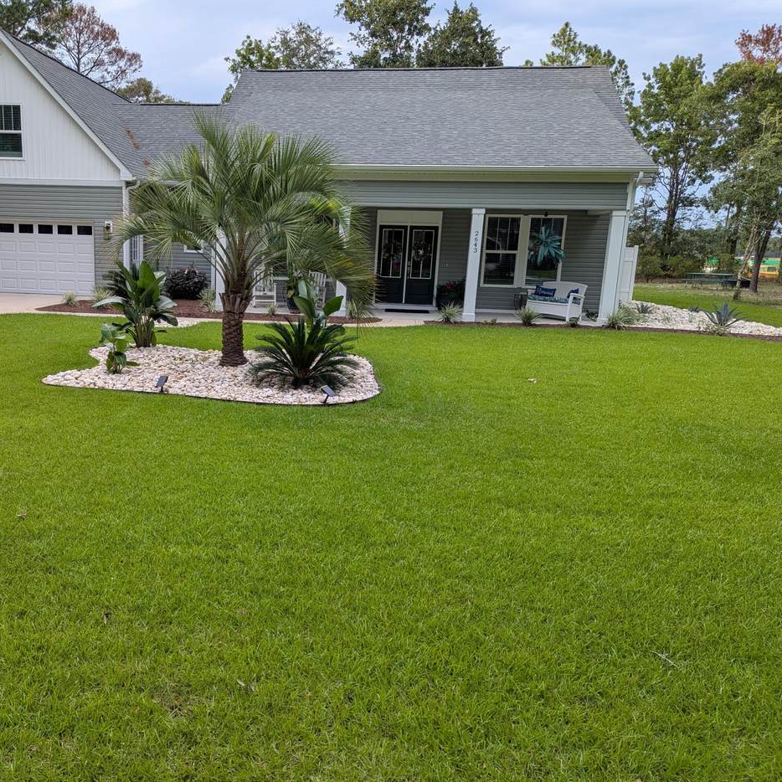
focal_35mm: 29
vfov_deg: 55.6
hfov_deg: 54.9
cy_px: 394
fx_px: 741
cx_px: 285
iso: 29
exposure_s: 1/501
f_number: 1.85
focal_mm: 6.81
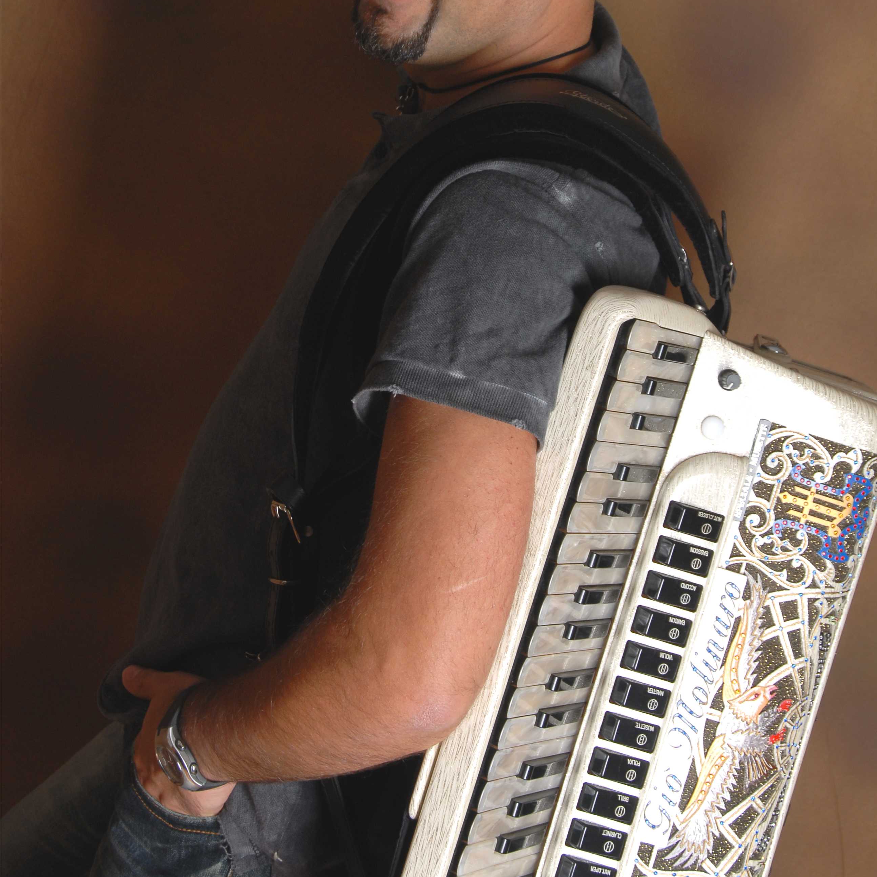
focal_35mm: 88
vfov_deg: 19.6
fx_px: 2522
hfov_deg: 19.7
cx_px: 439
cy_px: 229
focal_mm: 46
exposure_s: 1/60
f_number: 8
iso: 160
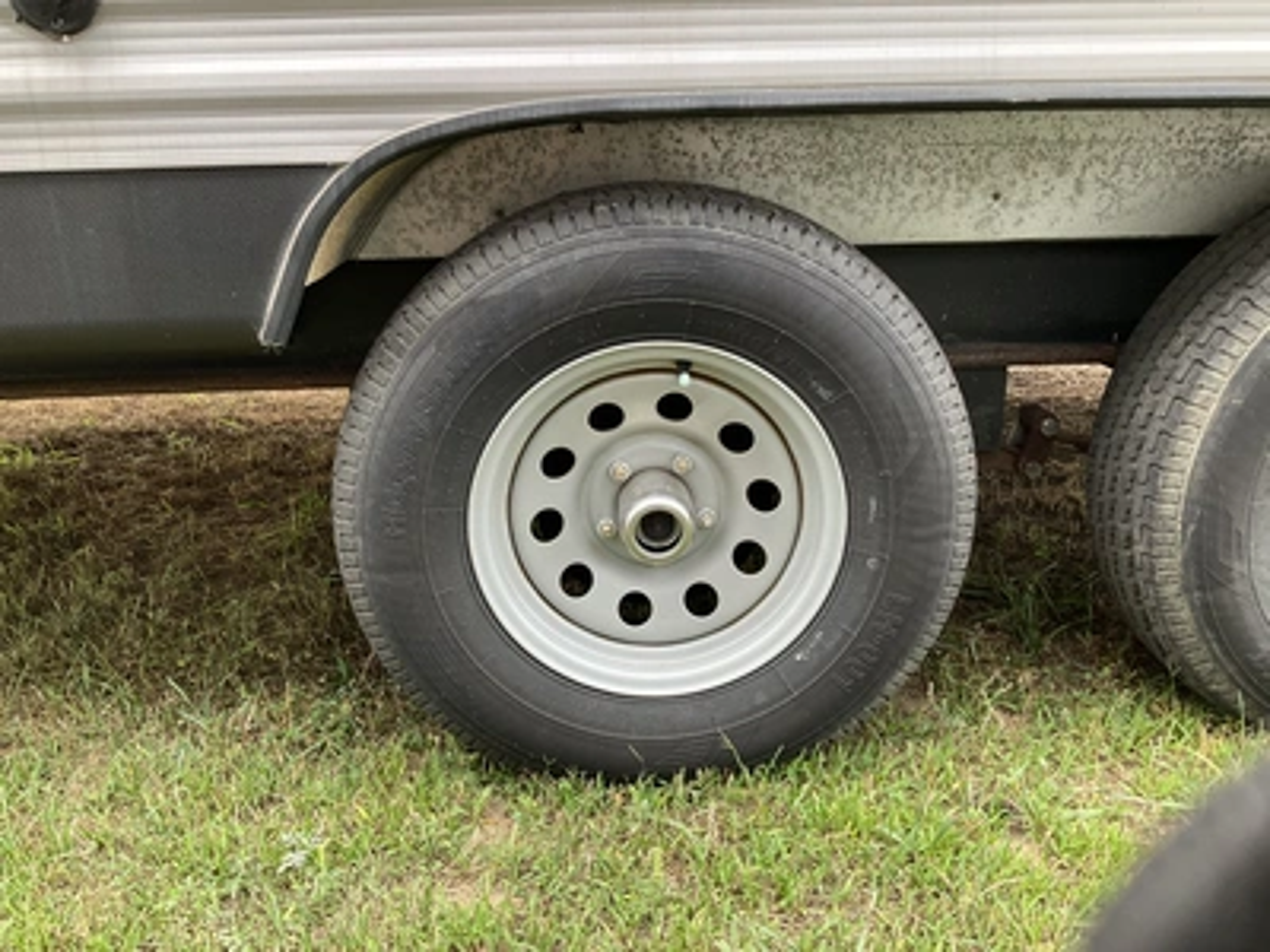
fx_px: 1064
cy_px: 476
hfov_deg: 61.7
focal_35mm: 29
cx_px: 635
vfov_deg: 48.2
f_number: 1.8
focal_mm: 3
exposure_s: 1/90
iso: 64
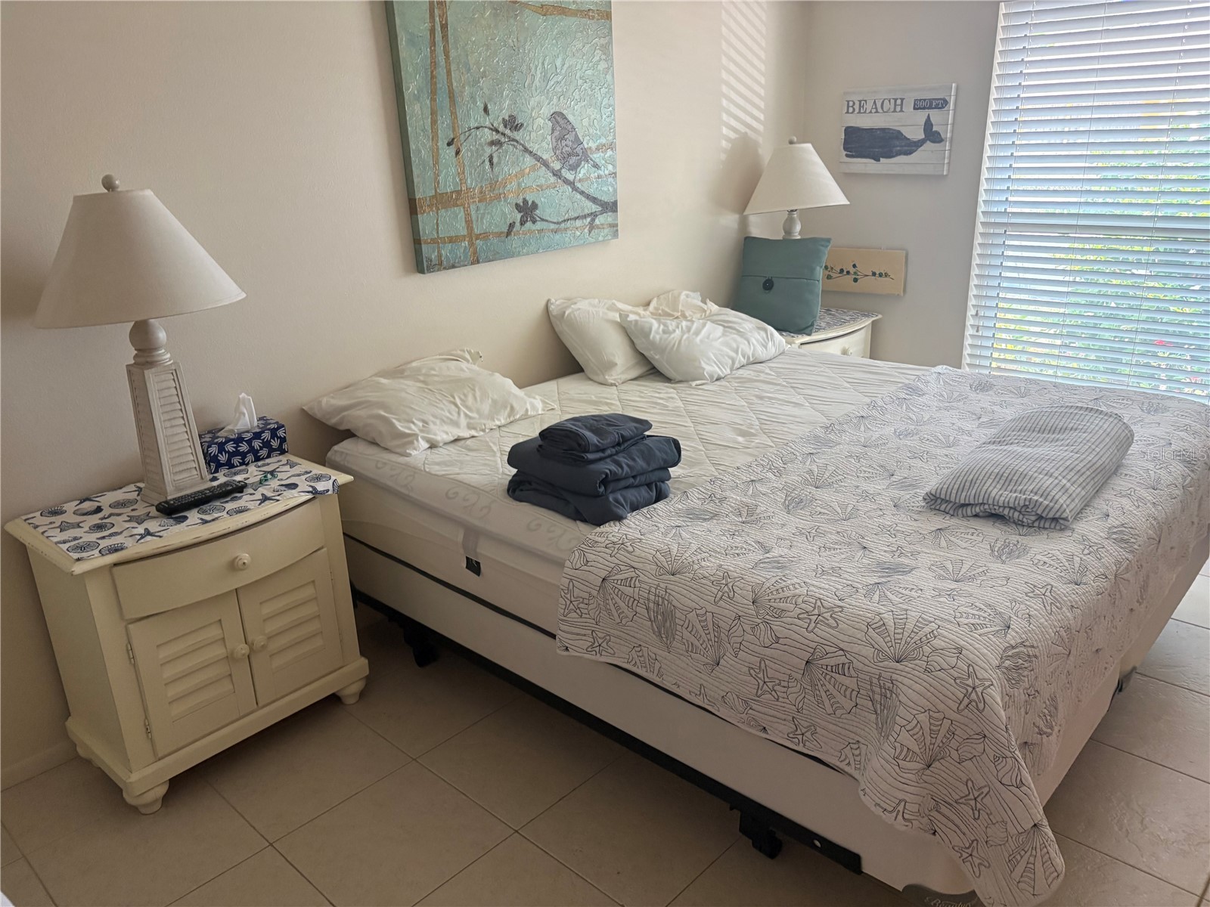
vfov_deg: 53.1
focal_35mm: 26
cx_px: 605
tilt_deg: -17.2
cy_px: 454
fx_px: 909
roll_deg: +2.5
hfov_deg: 67.3
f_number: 1.6
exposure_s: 1/60
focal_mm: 5.96
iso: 320
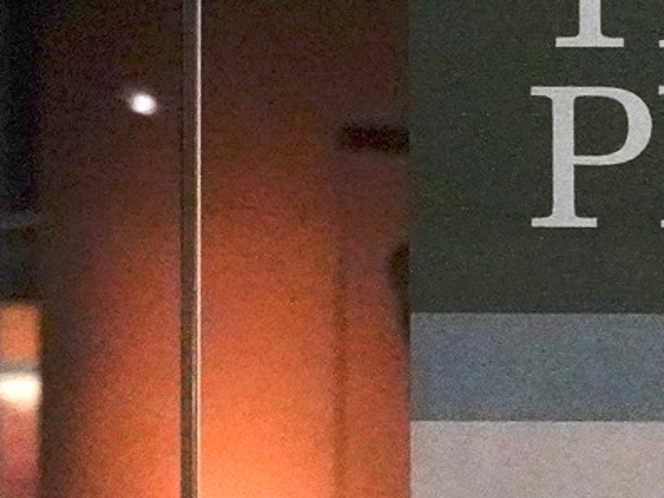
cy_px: 734
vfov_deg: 6.9
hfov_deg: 8.9
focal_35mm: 213
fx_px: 4087
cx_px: 1239
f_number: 5.6
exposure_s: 1/100
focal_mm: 44
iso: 10000
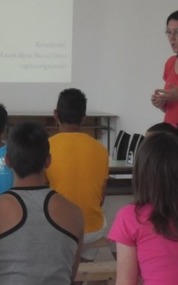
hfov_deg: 9.1
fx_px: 1102
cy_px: 134
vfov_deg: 14.7
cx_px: -37
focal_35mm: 142
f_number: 5.7
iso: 200
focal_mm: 11.2
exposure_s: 1/60
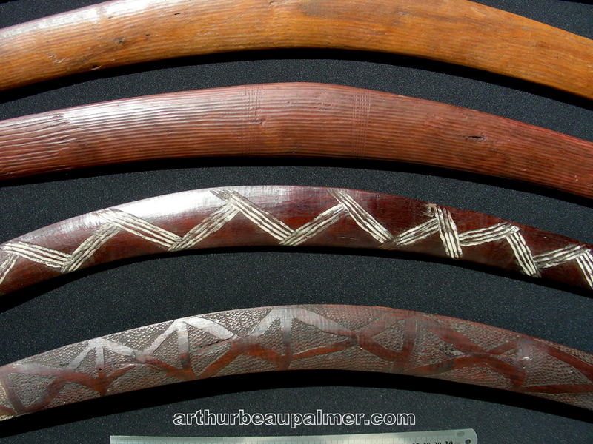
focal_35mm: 38
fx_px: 651
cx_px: 296
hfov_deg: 49.0
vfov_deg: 37.7
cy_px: 222
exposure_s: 1/496
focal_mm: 6.3
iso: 50
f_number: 4
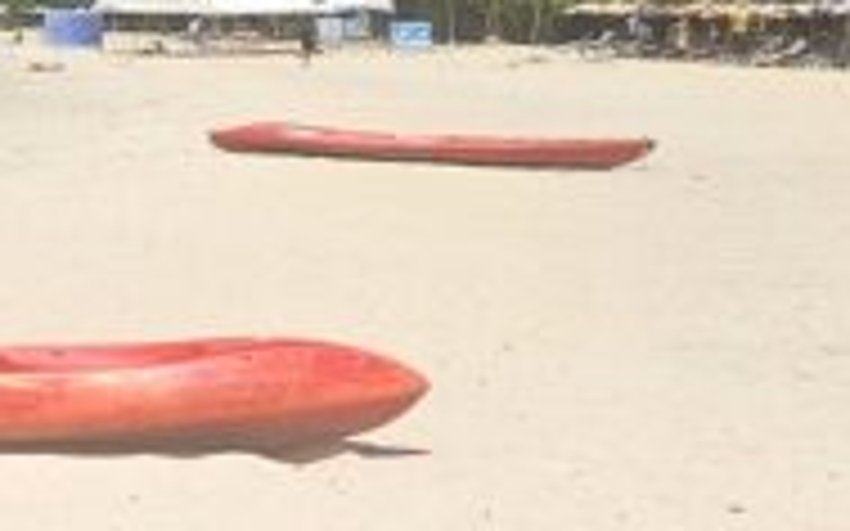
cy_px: 81
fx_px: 2385
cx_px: -720
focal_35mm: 103
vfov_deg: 12.6
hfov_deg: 16.6
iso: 25
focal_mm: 5.4
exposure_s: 1/5549
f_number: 1.8
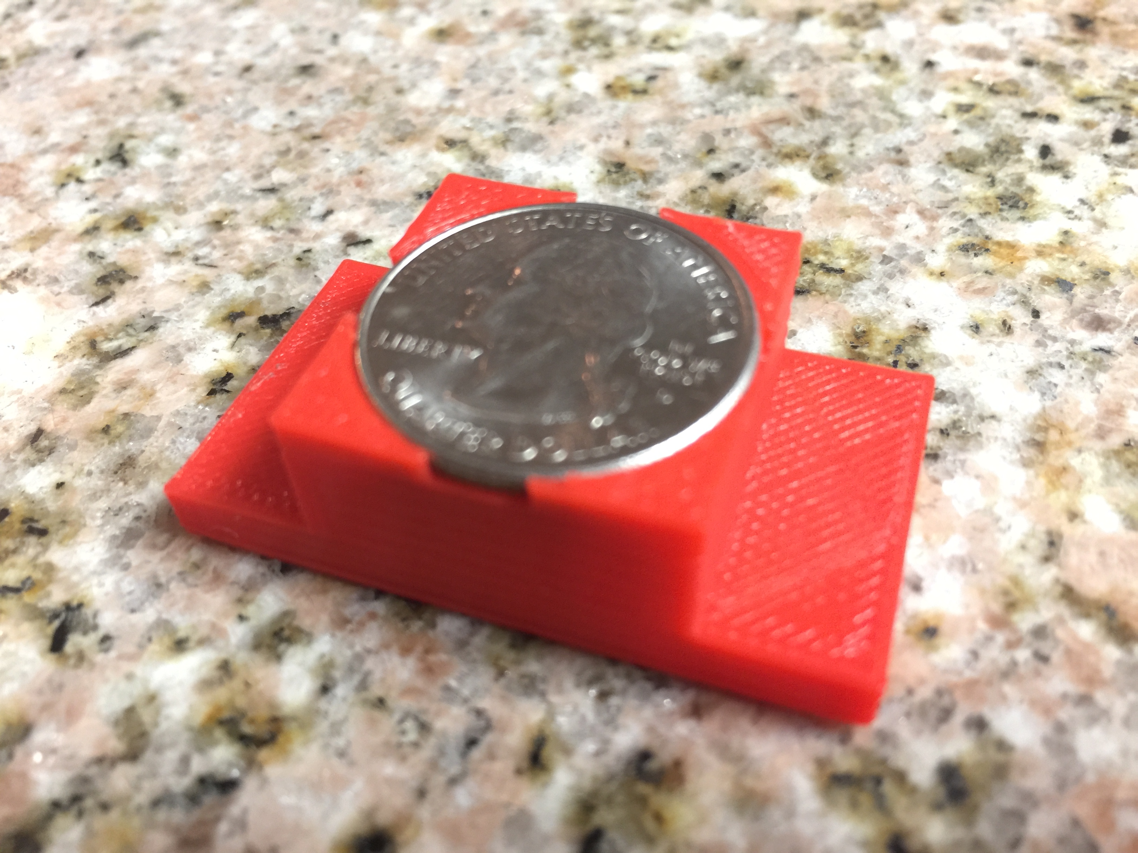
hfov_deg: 61.7
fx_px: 953
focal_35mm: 29
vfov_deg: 48.2
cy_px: 426
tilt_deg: -46.6
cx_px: 569
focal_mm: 4.15
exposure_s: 1/8
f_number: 2.2
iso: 100
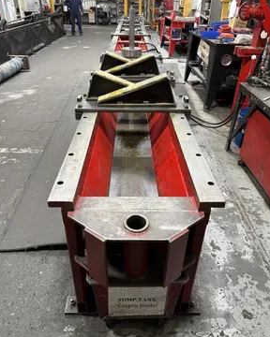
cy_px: 174
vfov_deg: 66.0
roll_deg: -0.6
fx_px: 260
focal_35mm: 26
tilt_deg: -32.6
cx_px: 134
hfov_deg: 54.9
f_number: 1.78
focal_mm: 6.76
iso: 160
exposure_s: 1/60
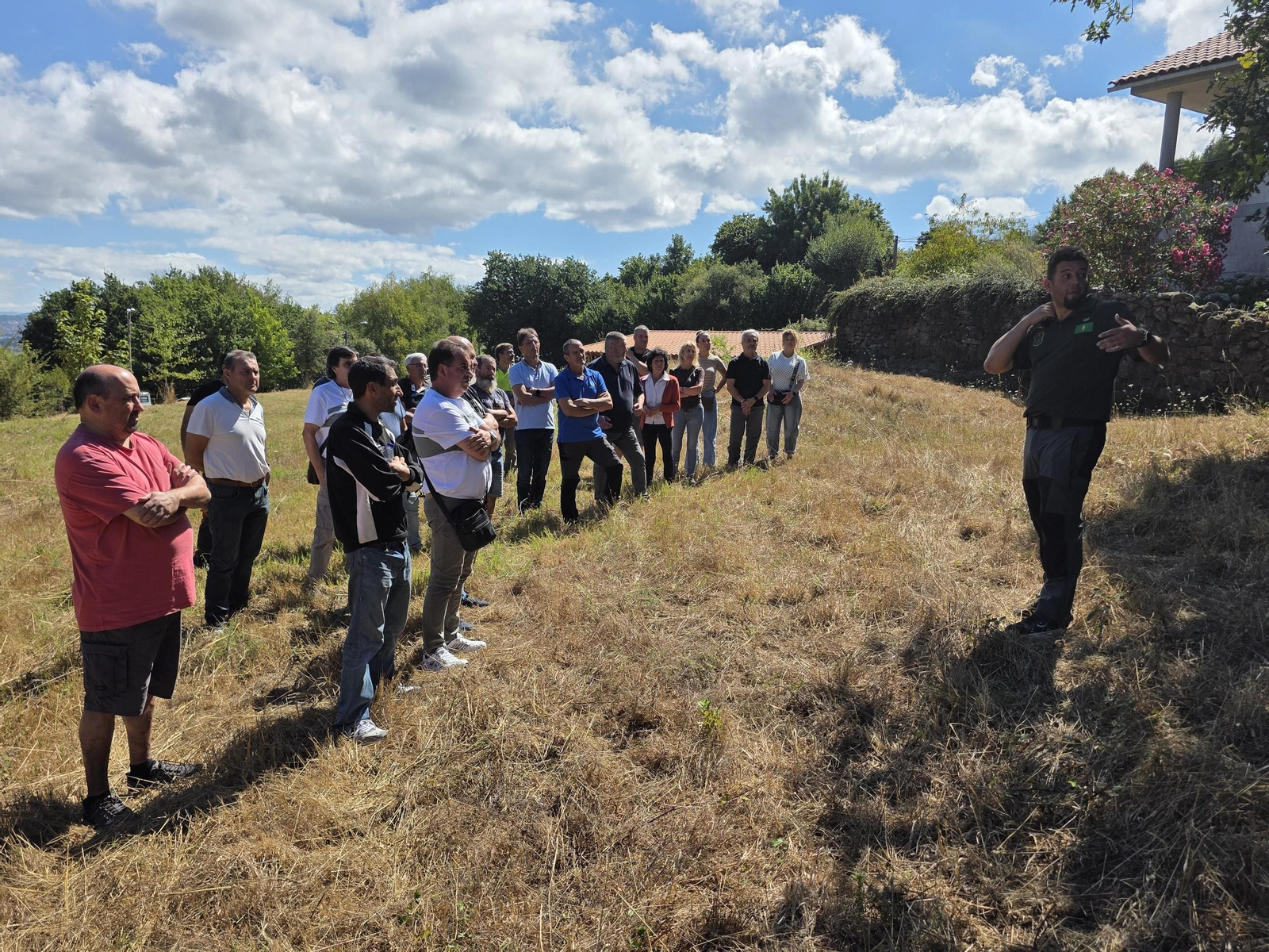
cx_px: 634
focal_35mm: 26
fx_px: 953
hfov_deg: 67.3
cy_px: 476
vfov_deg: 53.1
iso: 80
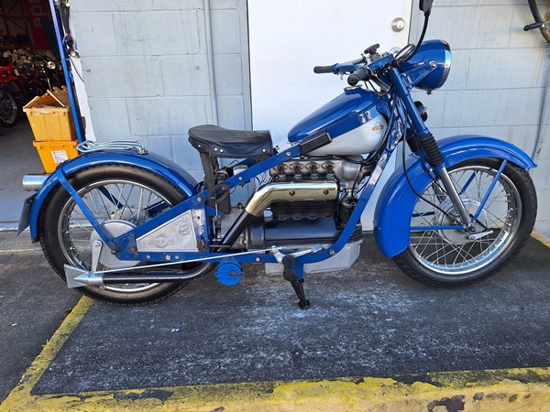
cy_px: 206
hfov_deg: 73.9
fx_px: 365
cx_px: 275
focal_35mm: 23
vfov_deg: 58.9
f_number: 1.8
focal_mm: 5.54
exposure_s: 1/323
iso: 40
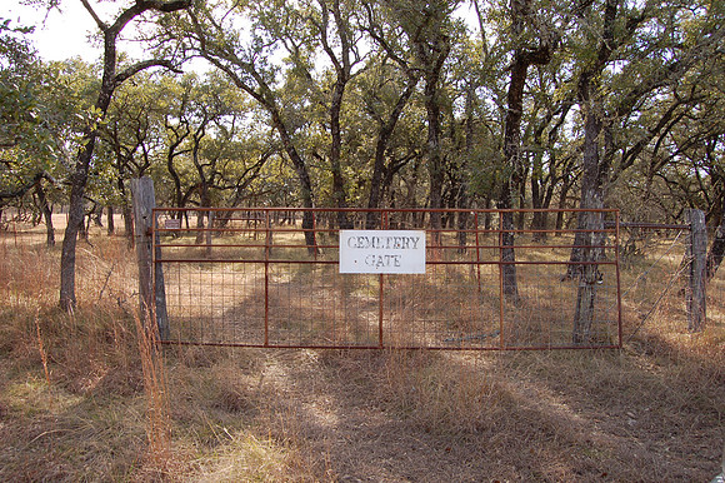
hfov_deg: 67.4
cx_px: 362
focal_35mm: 27
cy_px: 242
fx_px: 543
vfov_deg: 47.9
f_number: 5.6
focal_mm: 18
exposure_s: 1/125
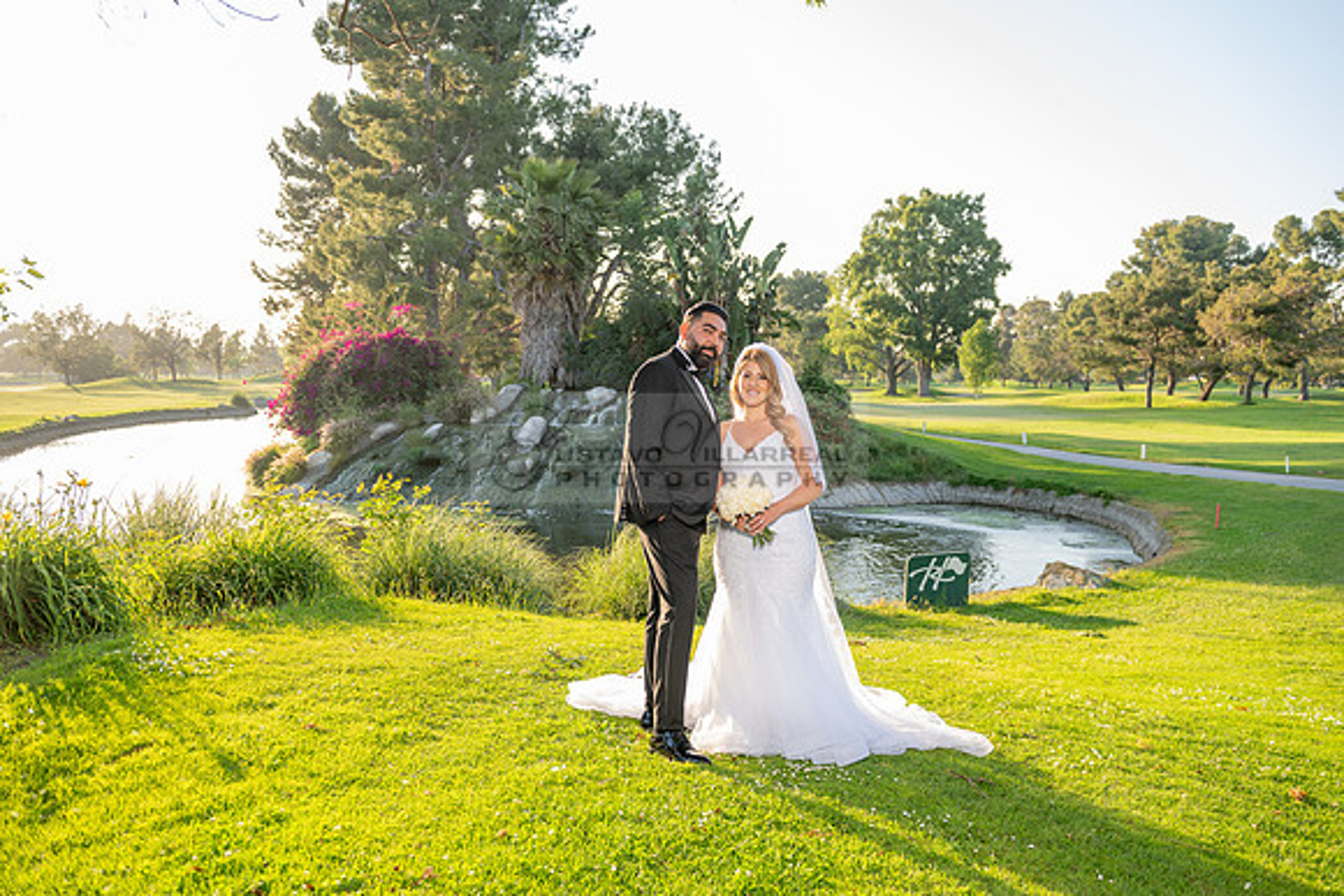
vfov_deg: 46.4
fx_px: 1046
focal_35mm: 28
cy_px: 448
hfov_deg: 65.5
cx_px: 672
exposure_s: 1/320
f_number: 3.5
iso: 200
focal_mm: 28
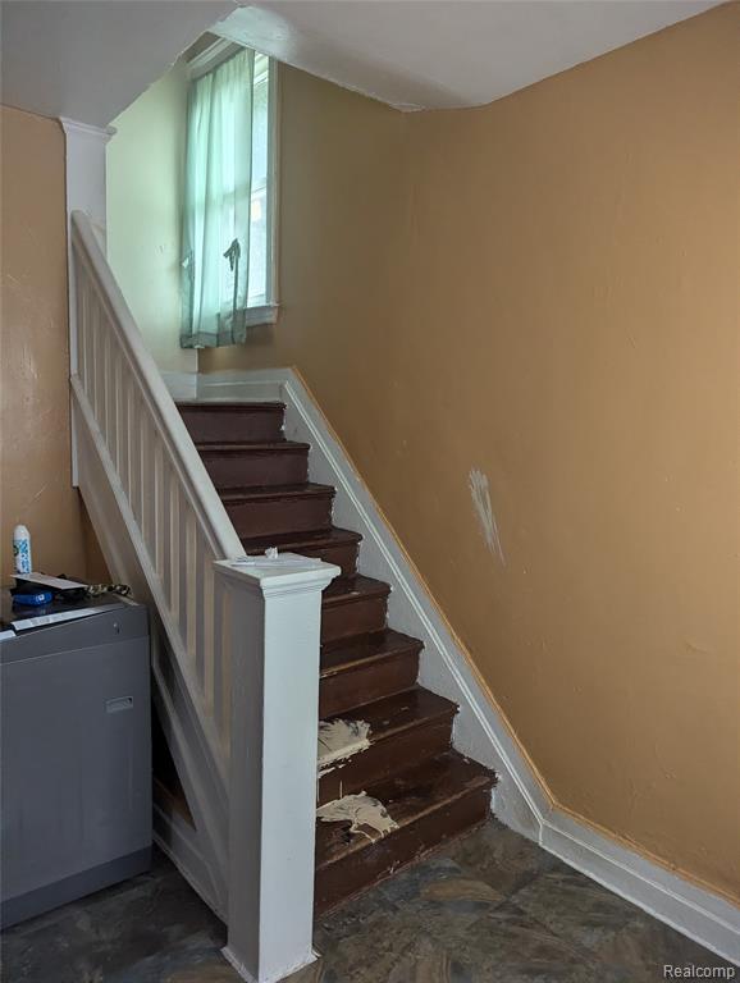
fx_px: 683
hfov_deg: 56.9
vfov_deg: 71.5
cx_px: 370
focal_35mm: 24
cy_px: 492
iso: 445
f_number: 1.85
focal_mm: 6.81
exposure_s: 1/237
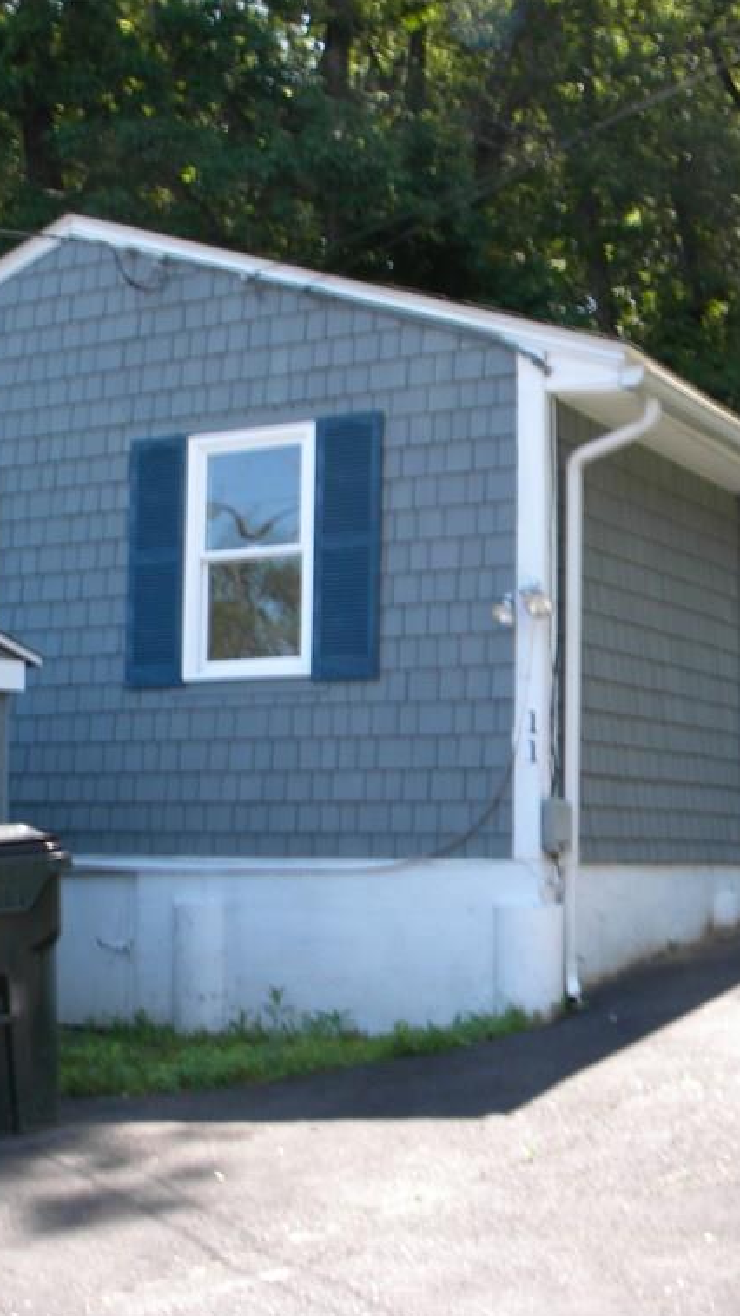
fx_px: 1850
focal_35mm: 53
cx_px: 311
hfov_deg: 22.6
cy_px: 658
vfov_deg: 39.2
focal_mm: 6.4
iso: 80
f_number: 3.7
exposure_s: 1/174
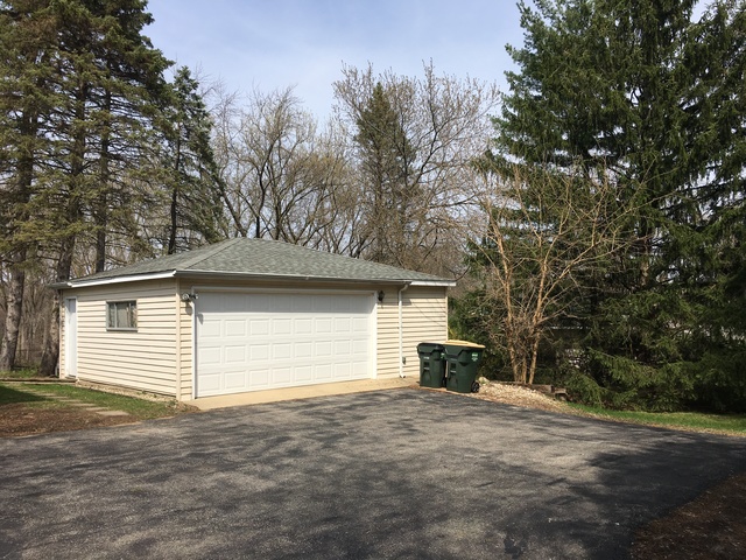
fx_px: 625
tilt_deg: +3.4
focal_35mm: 29
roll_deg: +0.6
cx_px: 373
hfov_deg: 61.7
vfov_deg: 48.2
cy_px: 280
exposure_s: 1/2079
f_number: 2.2
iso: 25
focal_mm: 4.15
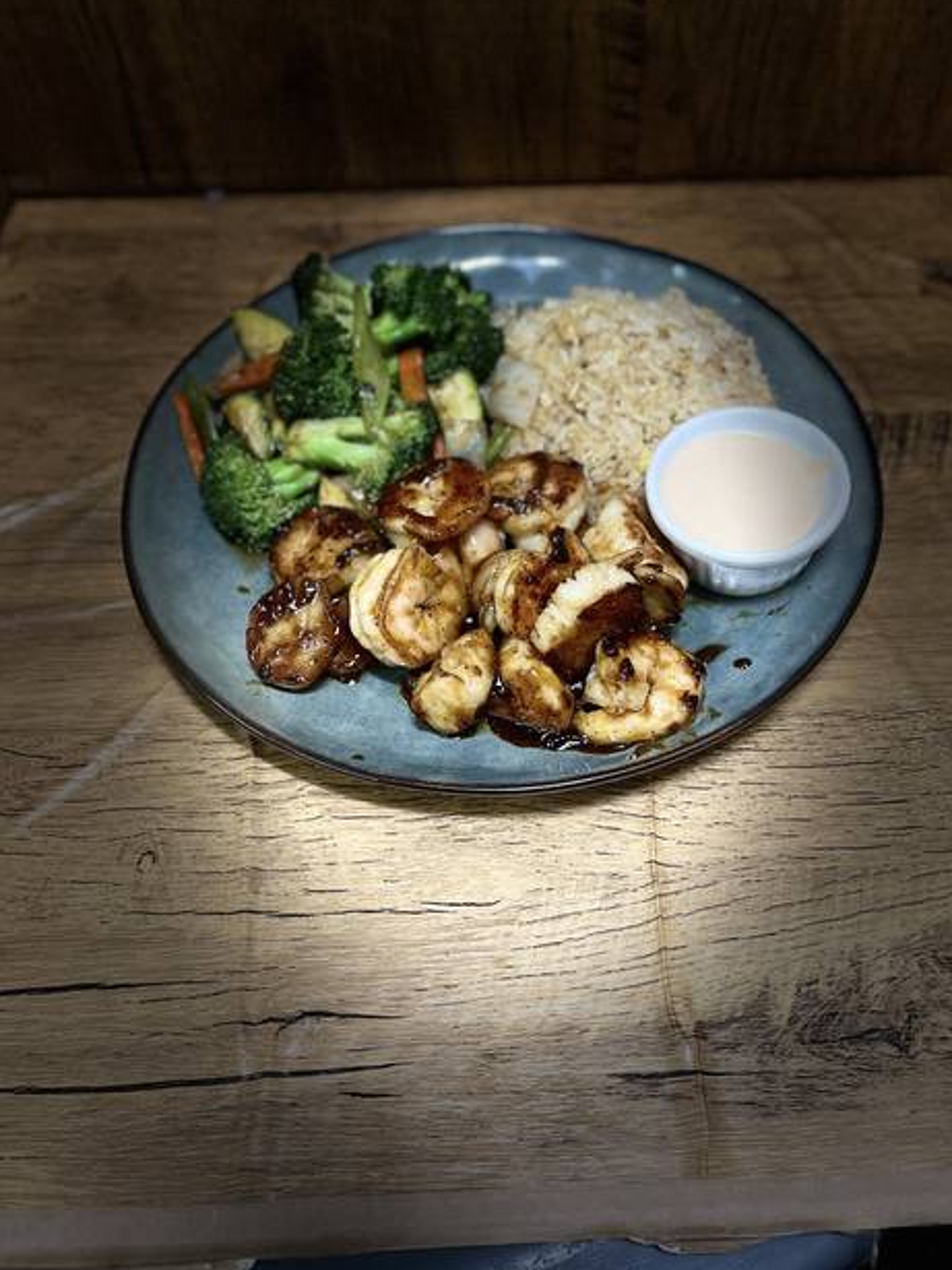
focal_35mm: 31
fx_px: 1137
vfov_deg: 58.3
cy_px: 612
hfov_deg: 45.4
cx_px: 500
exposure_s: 1/60
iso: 250
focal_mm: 5.1
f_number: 1.6
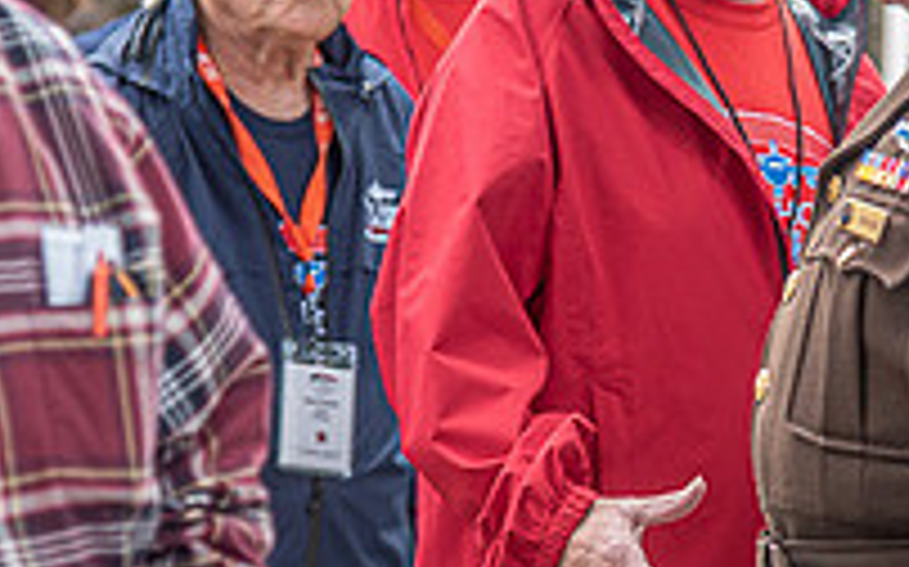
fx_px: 6660
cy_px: 268
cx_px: 684
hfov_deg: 7.8
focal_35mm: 269
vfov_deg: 4.9
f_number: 4
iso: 500
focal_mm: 92
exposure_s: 1/200
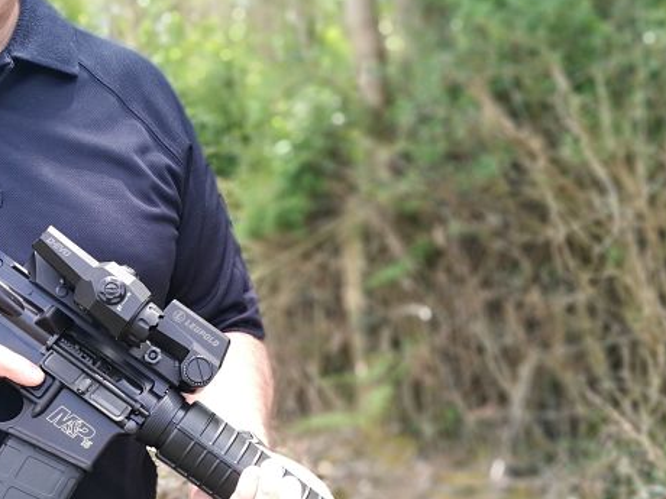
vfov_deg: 30.5
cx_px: 217
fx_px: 904
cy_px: 357
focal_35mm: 47
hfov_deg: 39.9
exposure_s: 1/100
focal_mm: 4.5
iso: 50
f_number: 4
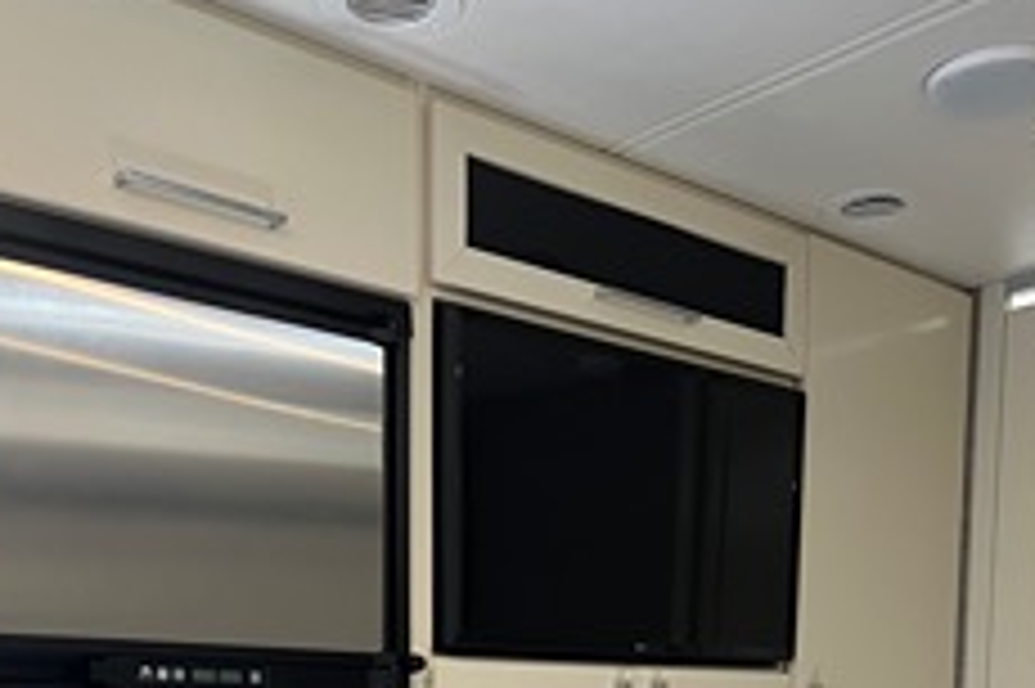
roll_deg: +1.4
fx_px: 1350
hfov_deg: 41.9
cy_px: 872
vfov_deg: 25.1
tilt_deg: -6.7
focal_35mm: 47
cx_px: 477
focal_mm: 5.7
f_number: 1.5
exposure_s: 1/60
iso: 250
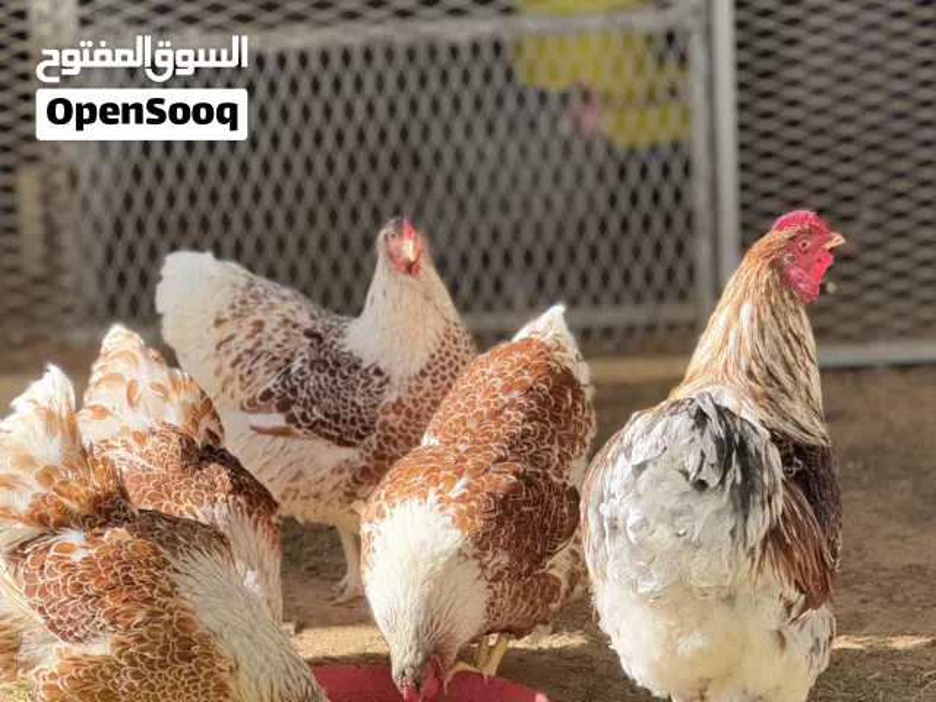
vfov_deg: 12.3
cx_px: 468
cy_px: 351
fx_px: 3245
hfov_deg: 16.4
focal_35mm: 120
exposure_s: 1/175
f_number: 2.8
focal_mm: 15.66
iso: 64
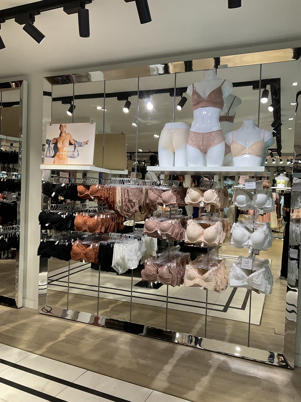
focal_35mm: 29
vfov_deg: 61.7
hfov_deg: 48.2
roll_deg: -1.2
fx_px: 336
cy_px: 201
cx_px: 150
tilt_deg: -1.7
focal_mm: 3
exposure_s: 1/100
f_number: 1.8
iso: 40
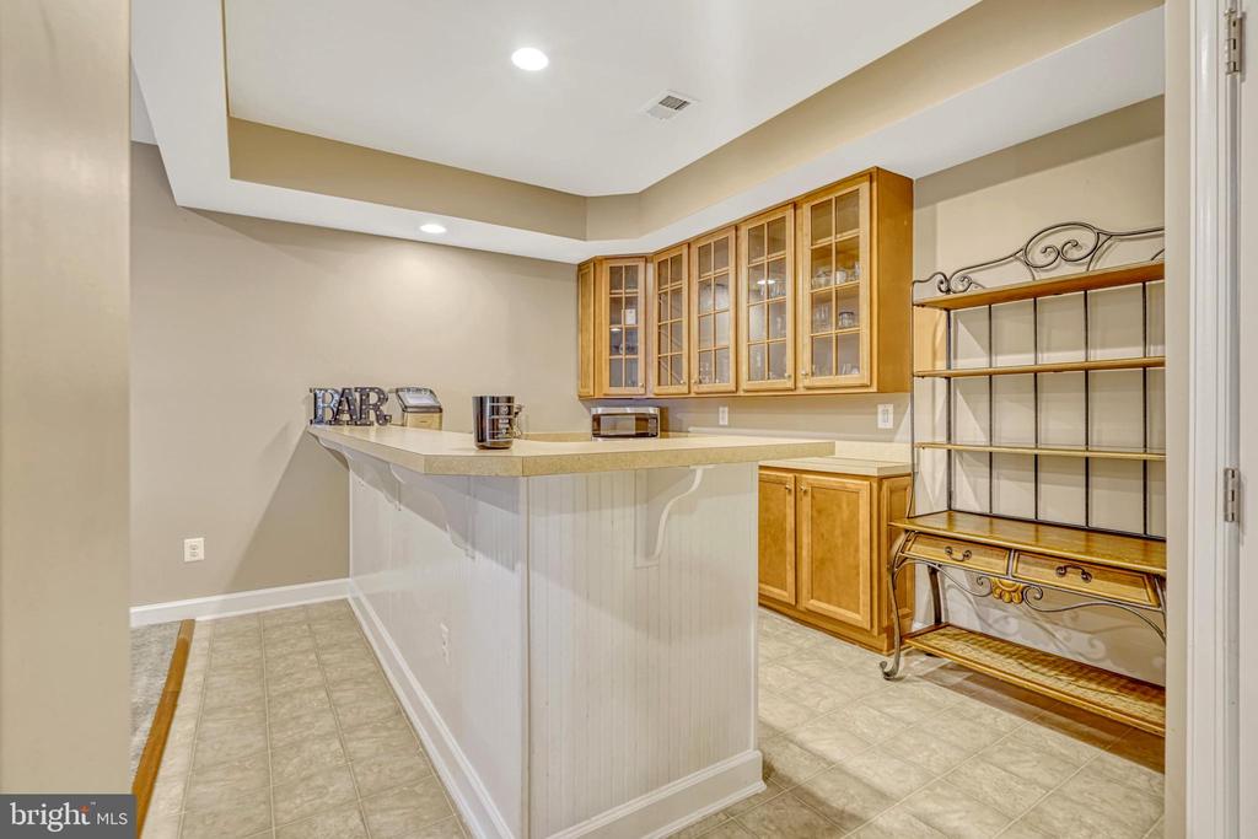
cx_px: 629
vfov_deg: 73.8
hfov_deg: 96.7
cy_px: 420
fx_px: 559
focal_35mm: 16
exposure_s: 1/30
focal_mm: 16
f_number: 8
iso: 1250
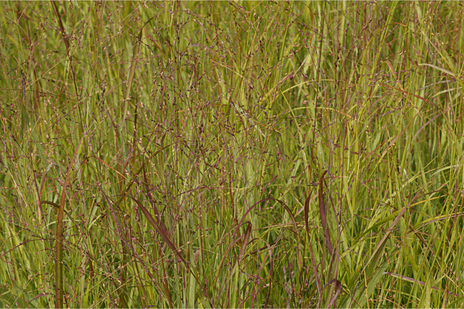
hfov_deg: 13.7
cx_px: 232
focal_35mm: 150
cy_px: 154
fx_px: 1933
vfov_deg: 9.1
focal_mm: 100
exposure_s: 1/160
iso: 400
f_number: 13
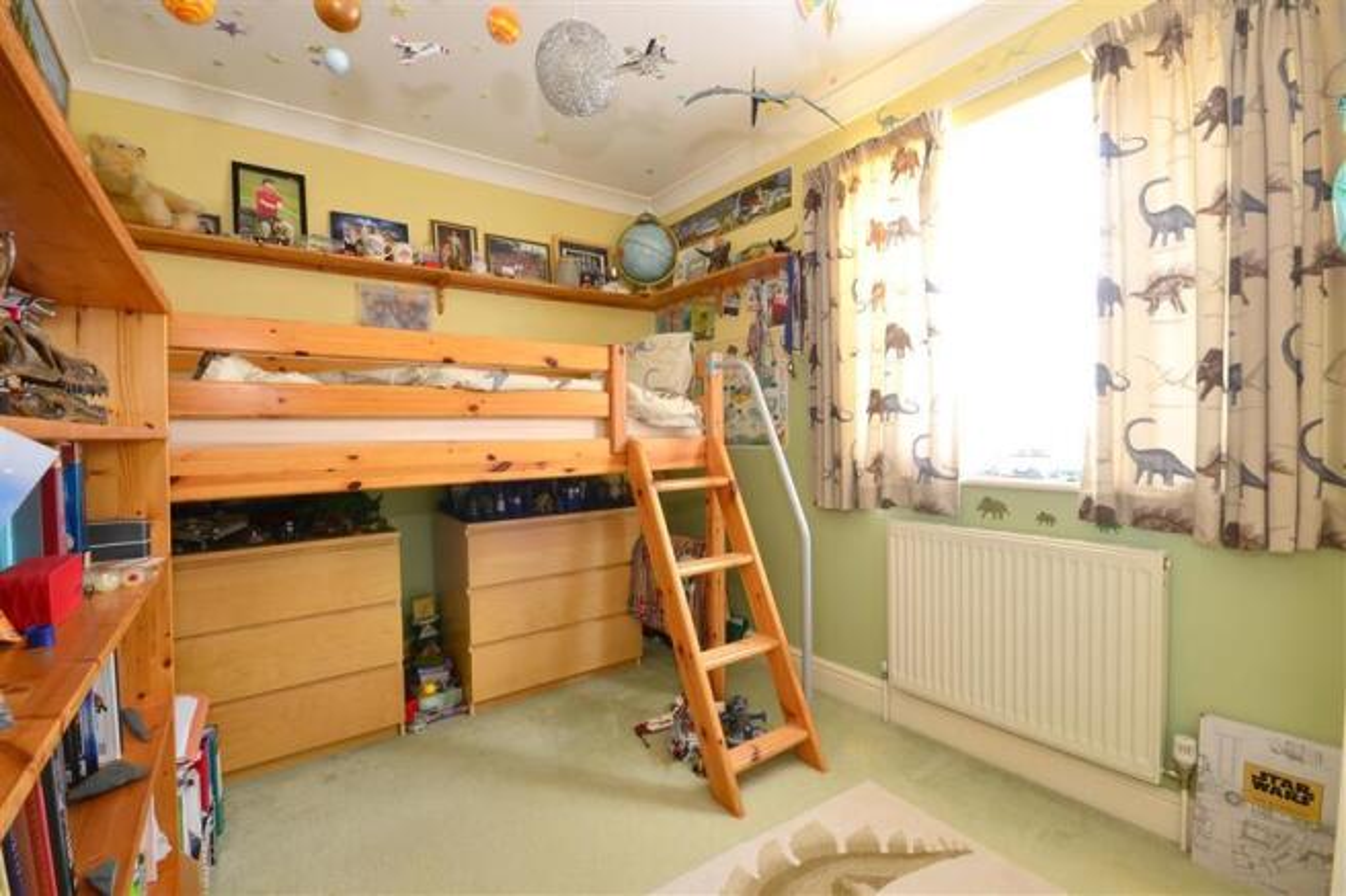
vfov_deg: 77.3
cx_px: 673
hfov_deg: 100.4
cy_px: 448
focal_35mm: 15
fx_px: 561
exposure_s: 3
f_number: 11
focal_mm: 10
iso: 200
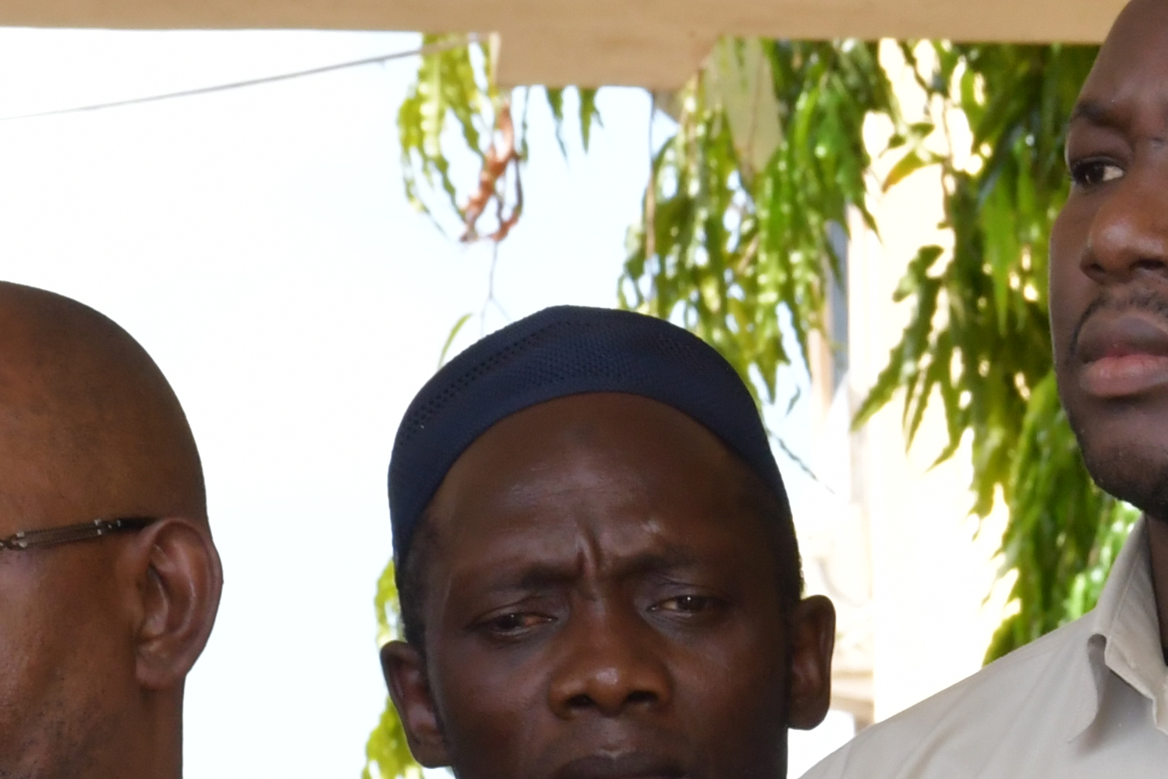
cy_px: 1245
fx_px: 11940
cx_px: 1815
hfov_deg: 5.5
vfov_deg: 3.7
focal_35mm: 368
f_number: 13
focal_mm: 66
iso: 1000
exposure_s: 1/250
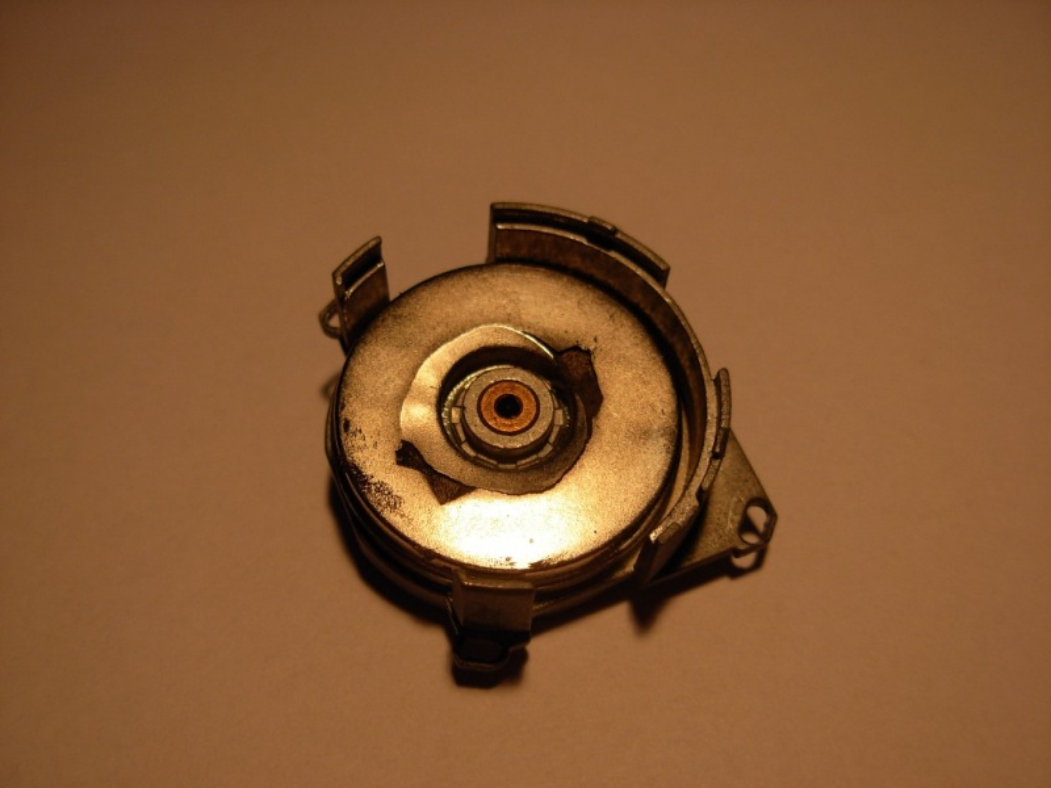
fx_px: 1154
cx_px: 526
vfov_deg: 37.7
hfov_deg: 49.0
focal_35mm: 38
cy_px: 394
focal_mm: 6.3
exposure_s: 1/80.6
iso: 79
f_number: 2.9
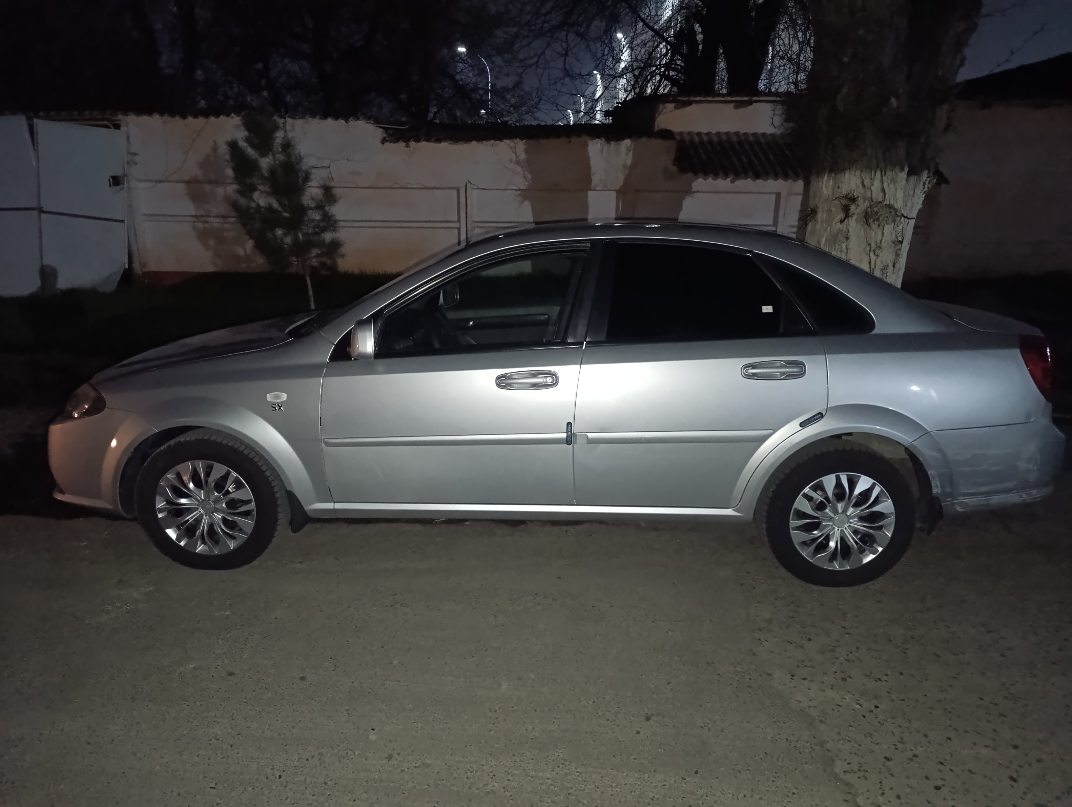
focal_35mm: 23
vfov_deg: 59.0
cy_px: 404
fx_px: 713
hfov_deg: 73.8
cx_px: 536
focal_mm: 6.14
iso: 8000
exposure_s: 1/25
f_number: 1.6
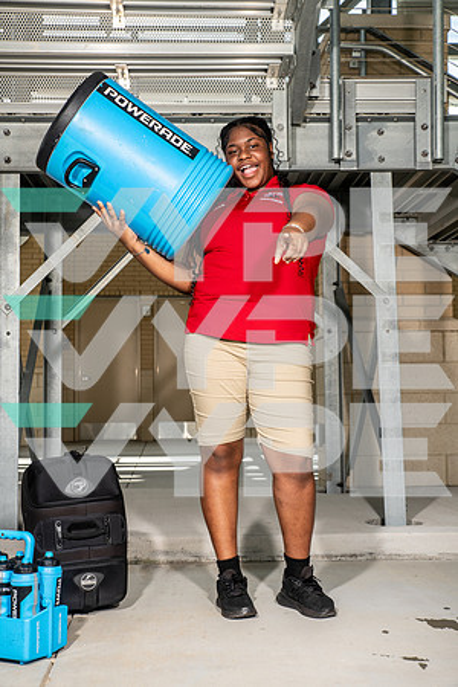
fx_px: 916
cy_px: 344
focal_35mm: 48
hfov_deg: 28.1
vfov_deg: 41.1
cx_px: 229
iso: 200
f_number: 7.1
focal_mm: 48
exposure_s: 1/320
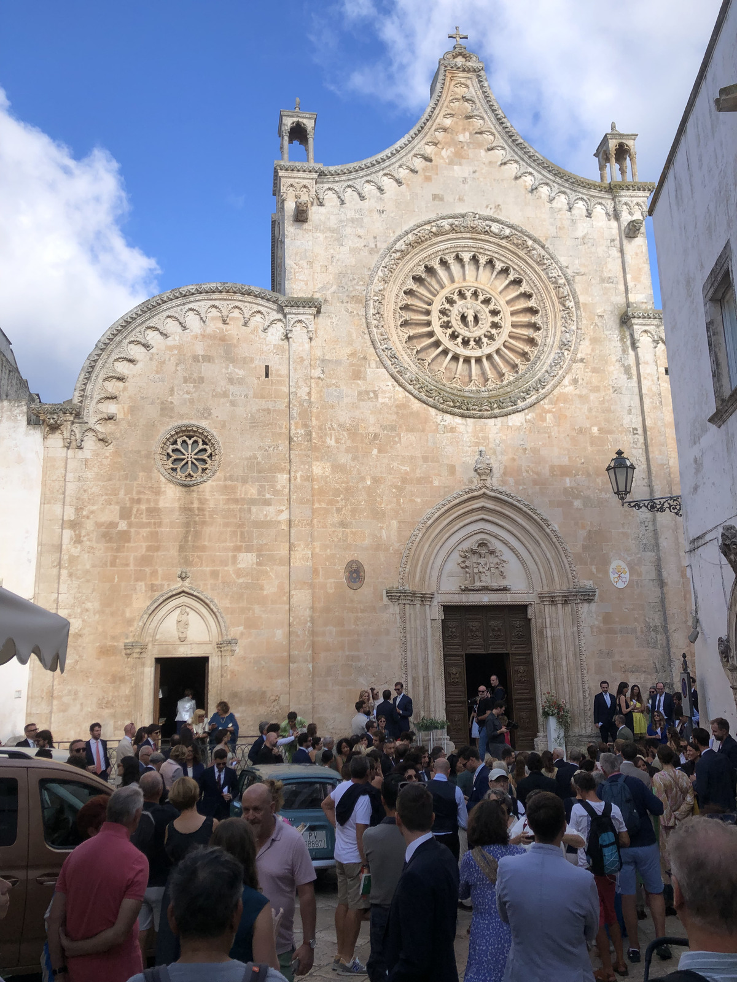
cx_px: 368
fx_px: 795
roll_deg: +2.4
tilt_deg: +12.9
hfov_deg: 49.7
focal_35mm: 28
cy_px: 491
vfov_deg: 63.4
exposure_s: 1/1033
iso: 20
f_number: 1.8
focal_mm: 4
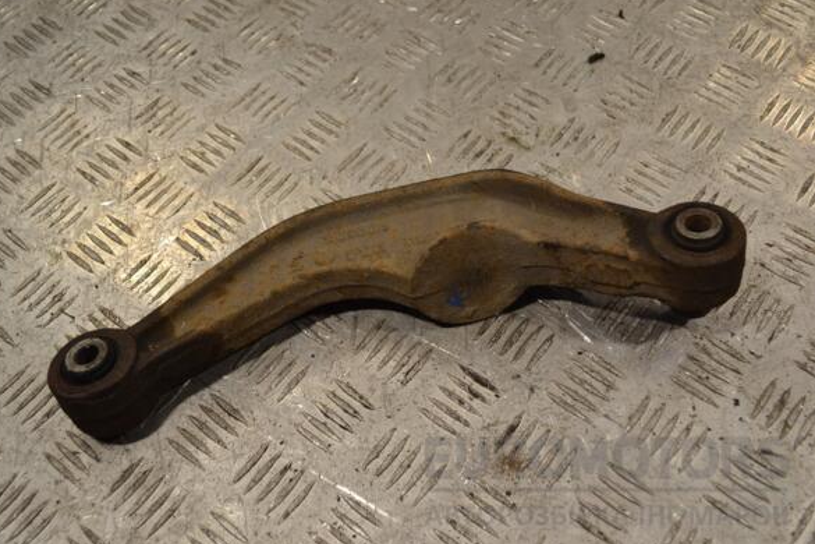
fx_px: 905
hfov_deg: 48.5
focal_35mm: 40
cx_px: 398
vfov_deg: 33.4
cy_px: 272
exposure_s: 1/125
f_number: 5.6
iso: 250
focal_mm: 26
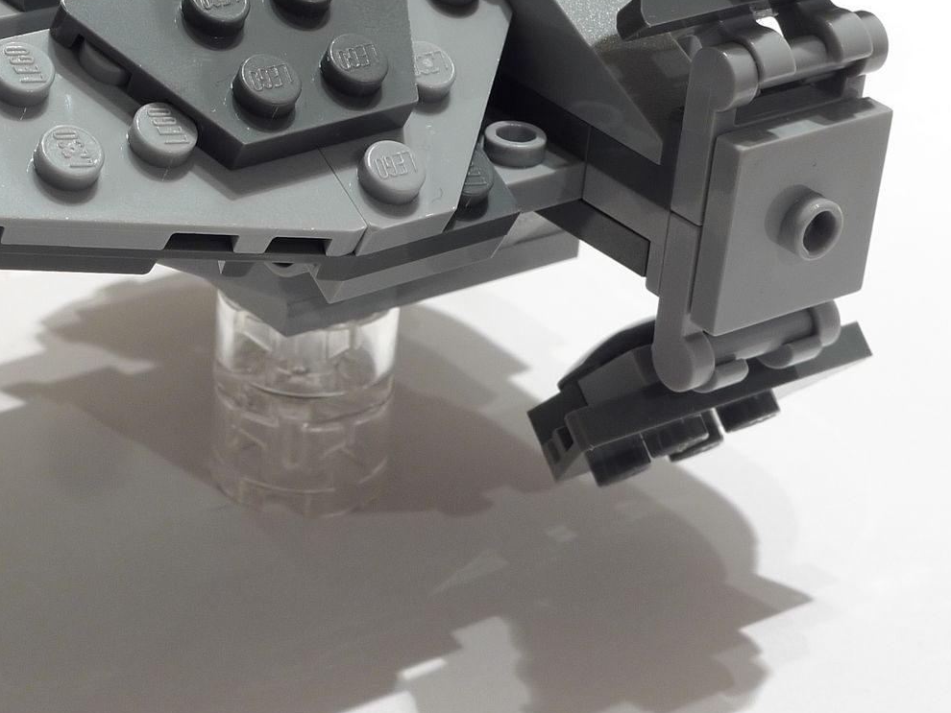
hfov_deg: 18.4
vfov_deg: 14.0
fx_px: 2885
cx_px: 103
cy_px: 154
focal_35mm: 105
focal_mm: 12.1
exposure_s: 1.3
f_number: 4.5
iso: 80
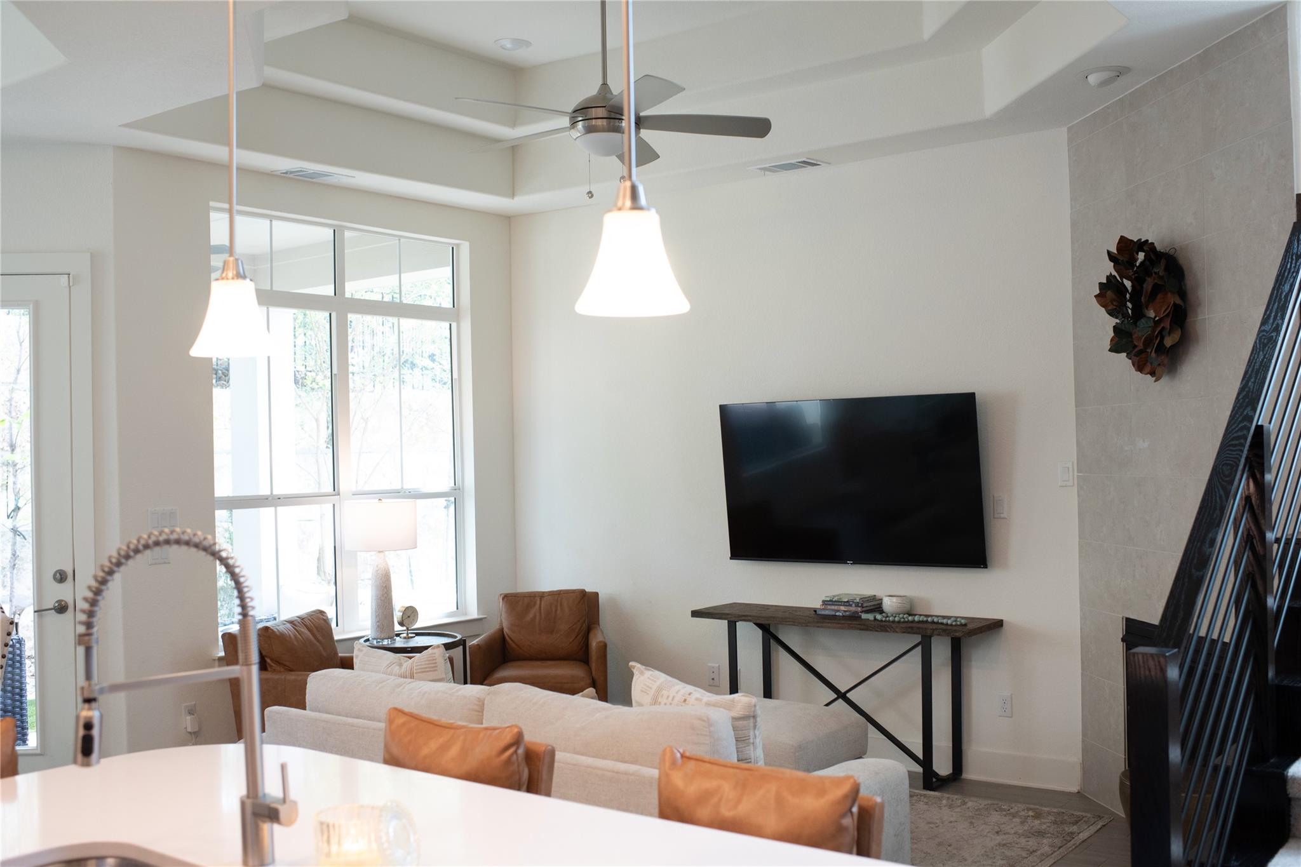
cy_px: 434
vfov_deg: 37.8
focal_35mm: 35
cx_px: 650
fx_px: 1265
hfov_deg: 54.4
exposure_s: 1/160
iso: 1250
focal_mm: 35
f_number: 4
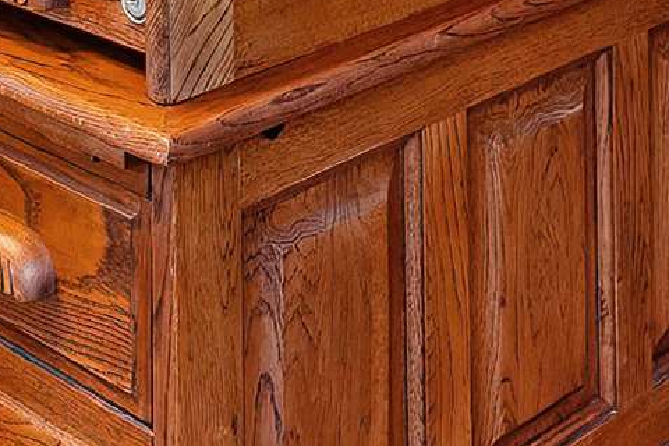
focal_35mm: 96
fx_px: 1784
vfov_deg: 10.3
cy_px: -891
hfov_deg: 20.9
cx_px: 91
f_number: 9
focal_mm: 10
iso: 400
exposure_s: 1/4
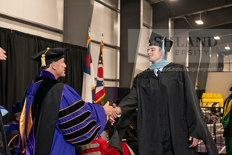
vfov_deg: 21.9
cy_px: 78
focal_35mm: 62
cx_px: 116
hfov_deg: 32.4
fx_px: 400
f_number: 5
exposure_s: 1/125
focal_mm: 62
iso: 2000
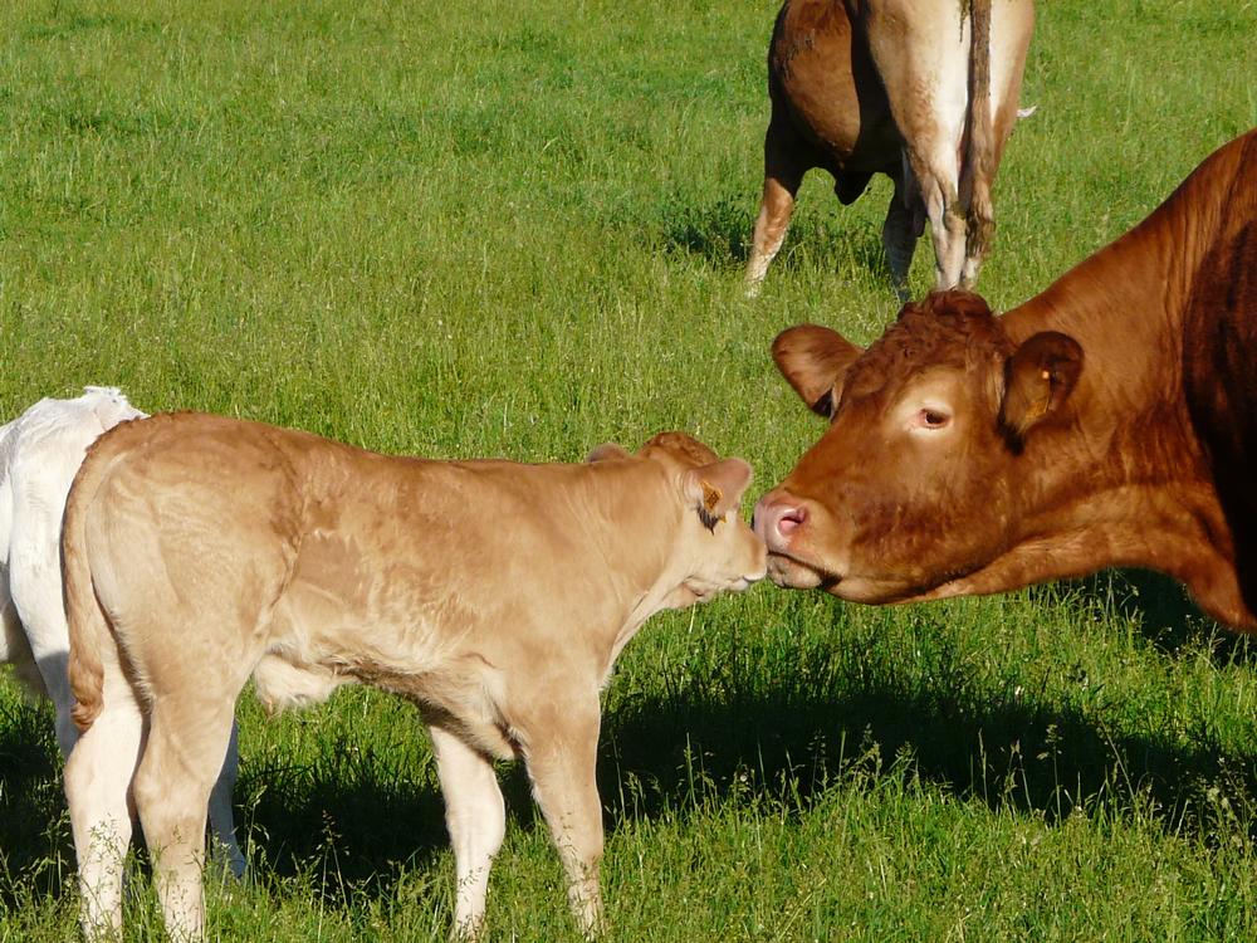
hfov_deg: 6.3
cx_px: 628
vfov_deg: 4.7
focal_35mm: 316
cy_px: 472
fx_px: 11475
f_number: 5.6
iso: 100
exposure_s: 1/320
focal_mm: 32.5
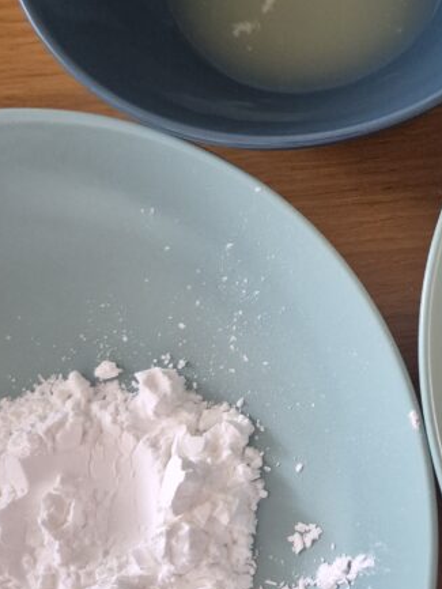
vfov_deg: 37.4
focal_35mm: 51
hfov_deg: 27.6
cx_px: 390
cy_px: 260
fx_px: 868
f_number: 1.8
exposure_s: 1/100
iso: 800
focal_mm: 5.4
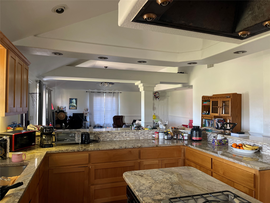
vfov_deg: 53.1
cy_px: 102
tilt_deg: +0.6
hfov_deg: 67.3
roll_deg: -1.1
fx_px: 203
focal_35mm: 26
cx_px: 135
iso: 400
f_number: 1.6
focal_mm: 5.1
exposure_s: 1/60
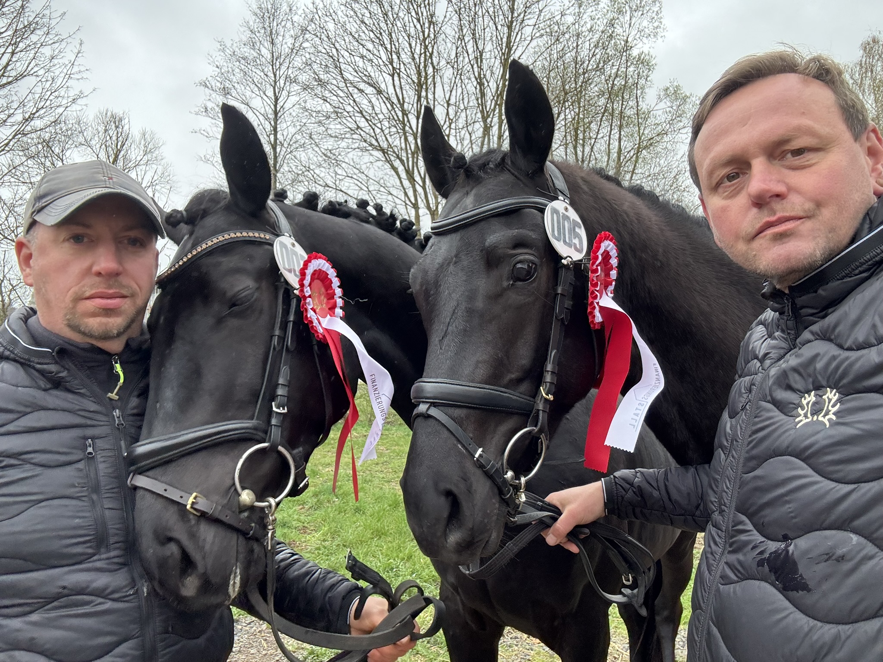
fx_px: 587
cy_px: 331
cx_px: 442
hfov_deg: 73.9
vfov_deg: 58.9
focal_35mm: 23
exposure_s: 1/121
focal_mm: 2.69
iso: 40
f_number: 1.9
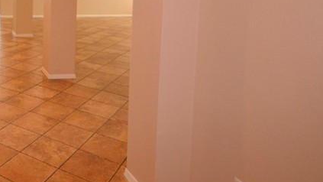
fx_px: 325
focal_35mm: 38
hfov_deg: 43.6
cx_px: -13
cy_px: -19
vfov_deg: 28.3
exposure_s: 1/60
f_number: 4
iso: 560
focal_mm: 10
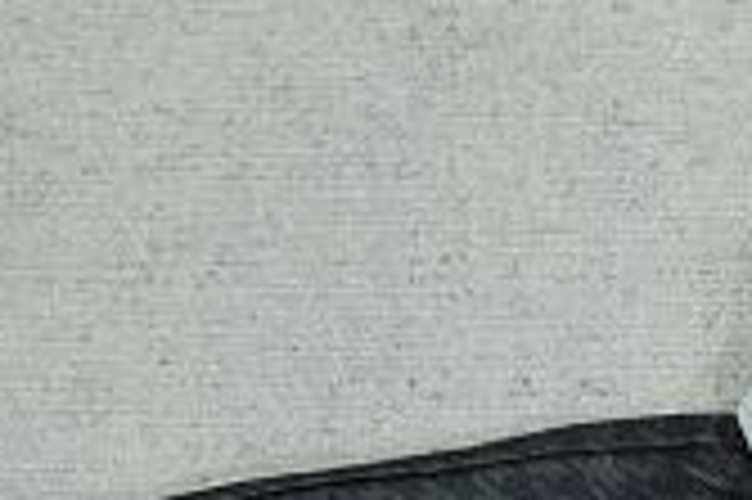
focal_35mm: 179
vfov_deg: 7.4
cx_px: 1301
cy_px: 908
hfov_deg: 10.8
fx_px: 3744
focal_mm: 25
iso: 1000
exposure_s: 1/160
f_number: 8
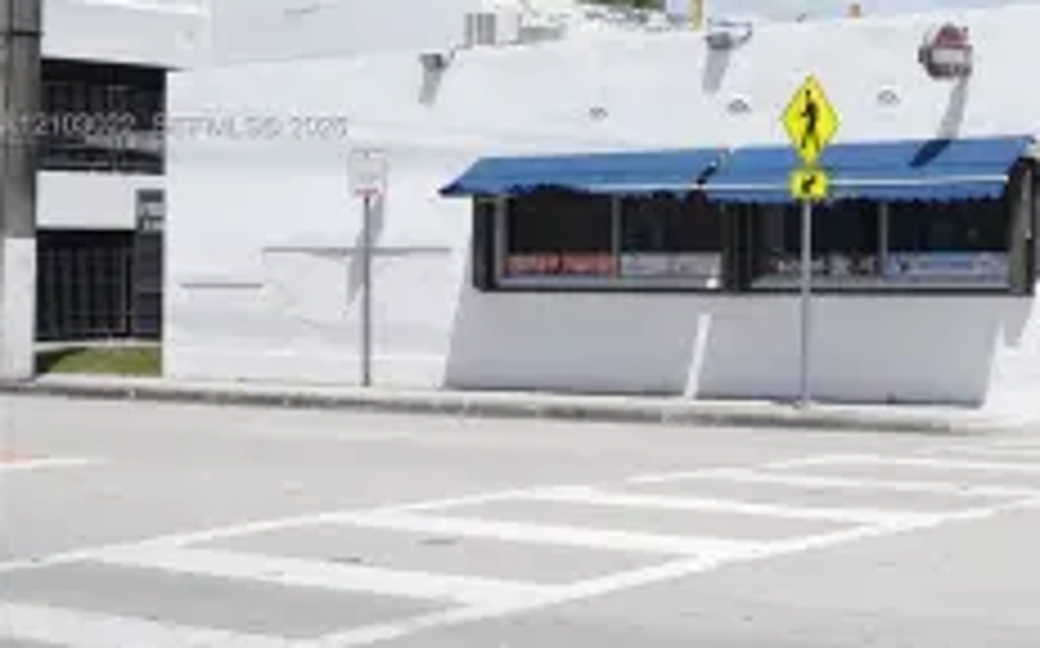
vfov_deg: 16.8
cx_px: 896
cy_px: 128
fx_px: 2178
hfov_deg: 26.1
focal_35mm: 77
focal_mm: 29
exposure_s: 1/200
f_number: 9
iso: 64
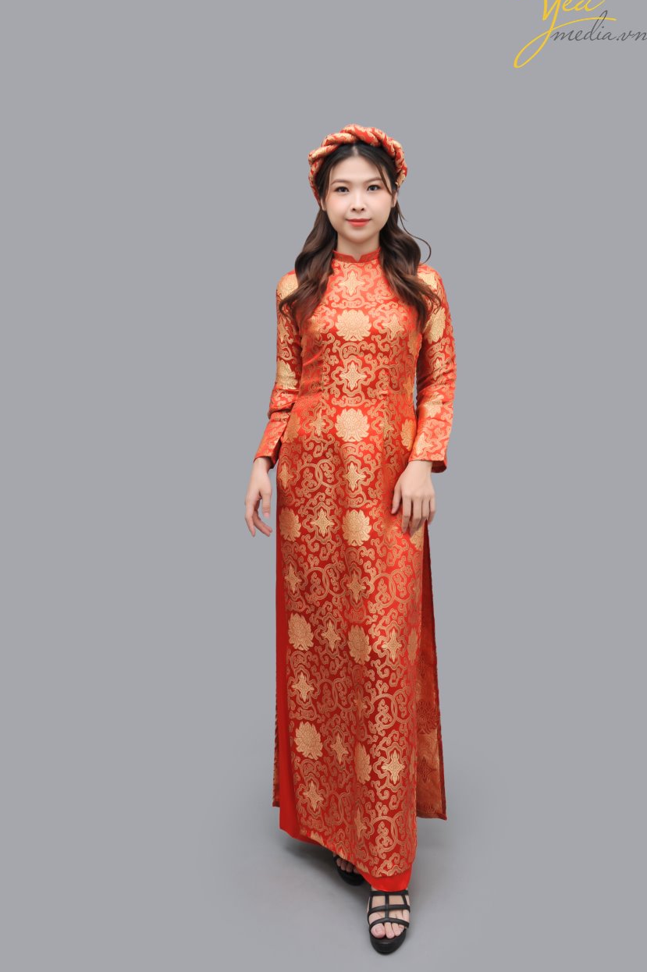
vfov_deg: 47.4
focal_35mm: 41
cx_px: 326
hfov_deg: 32.6
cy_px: 475
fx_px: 1107
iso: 250
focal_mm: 40
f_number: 7.1
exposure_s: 1/200
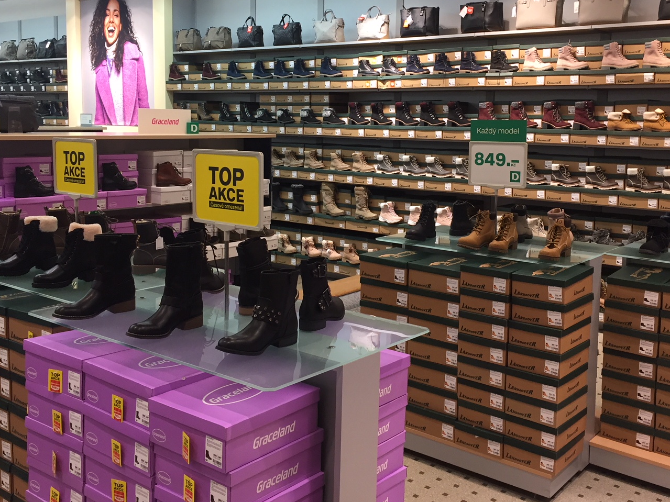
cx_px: 381
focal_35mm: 37
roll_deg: -1.7
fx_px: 716
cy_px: 196
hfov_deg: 50.0
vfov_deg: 38.5
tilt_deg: -6.3
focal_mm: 4.15
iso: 50
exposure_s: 1/33
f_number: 2.2
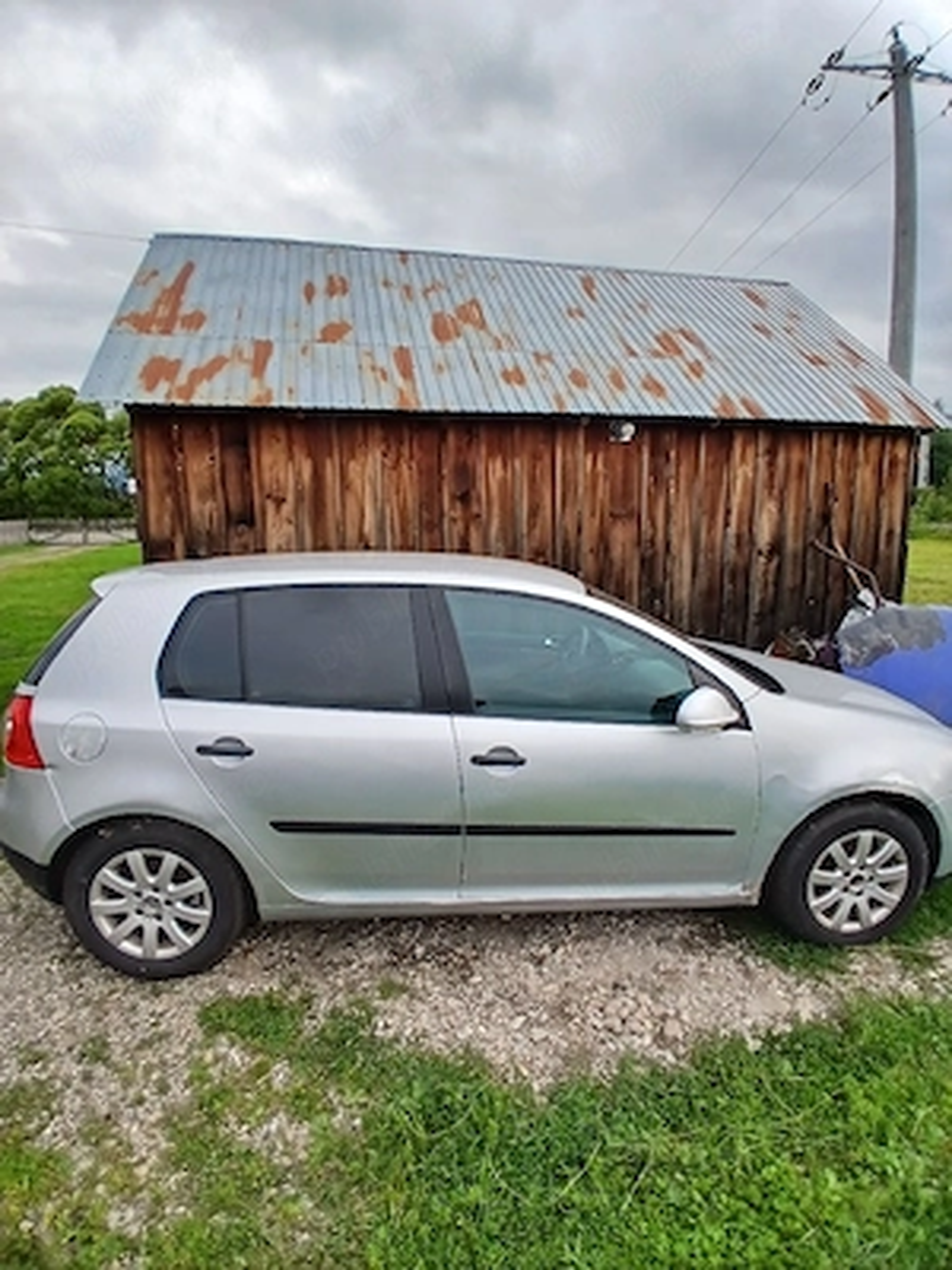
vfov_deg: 91.0
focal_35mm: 17
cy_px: 635
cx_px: 476
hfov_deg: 74.7
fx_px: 623
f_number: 2.2
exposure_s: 1/256
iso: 50
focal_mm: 1.4
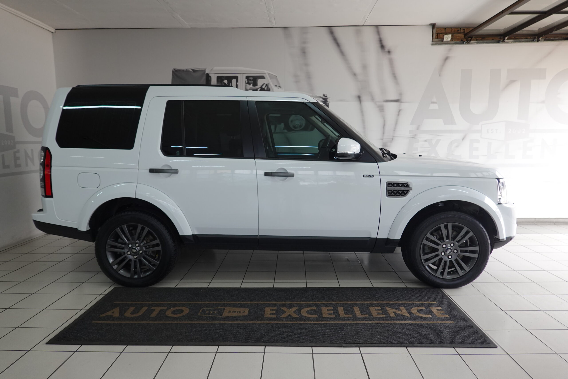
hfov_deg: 73.7
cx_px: 284
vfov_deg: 53.1
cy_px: 190
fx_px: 379
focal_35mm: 24
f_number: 2.8
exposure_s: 1/60
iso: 160
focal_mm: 9
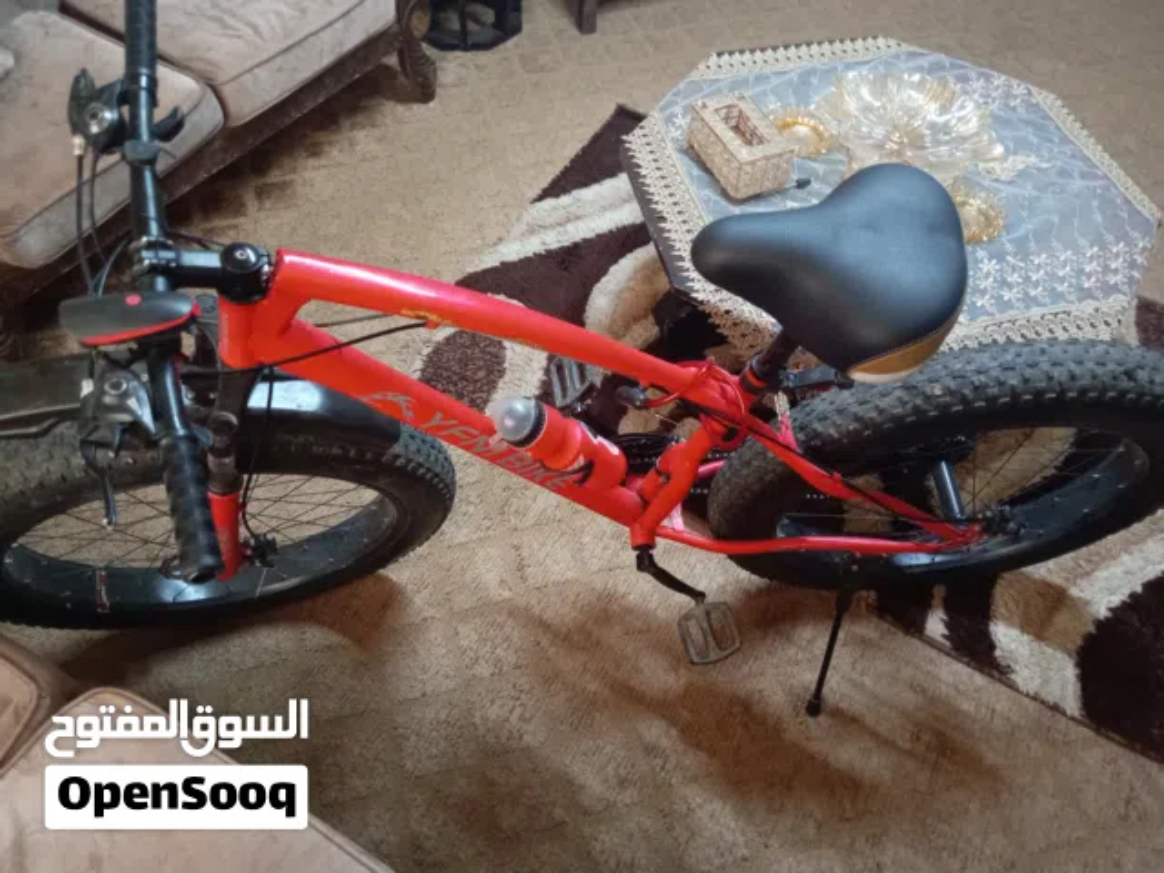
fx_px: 908
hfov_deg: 65.3
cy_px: 436
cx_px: 582
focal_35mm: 27
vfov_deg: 51.4
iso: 1837
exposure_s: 1/16.7
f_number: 1.8
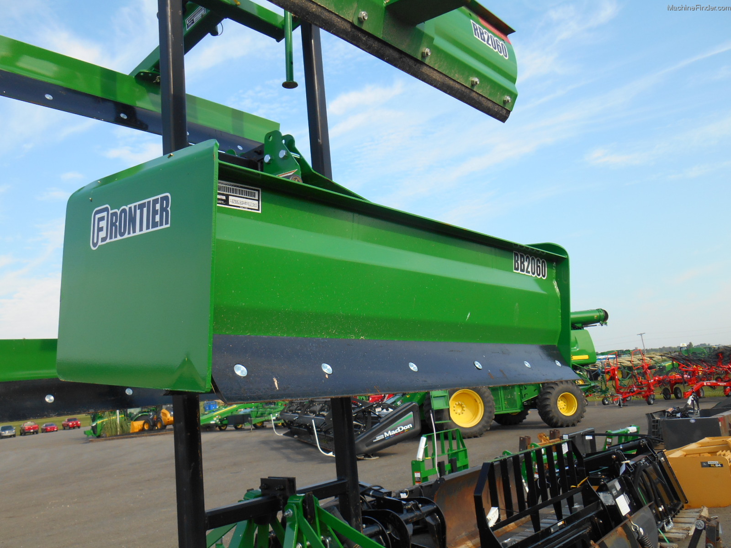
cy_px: 274
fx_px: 655
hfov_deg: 58.4
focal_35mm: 31
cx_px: 366
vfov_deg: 45.4
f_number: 3.6
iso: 80
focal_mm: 5.5
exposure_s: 1/400
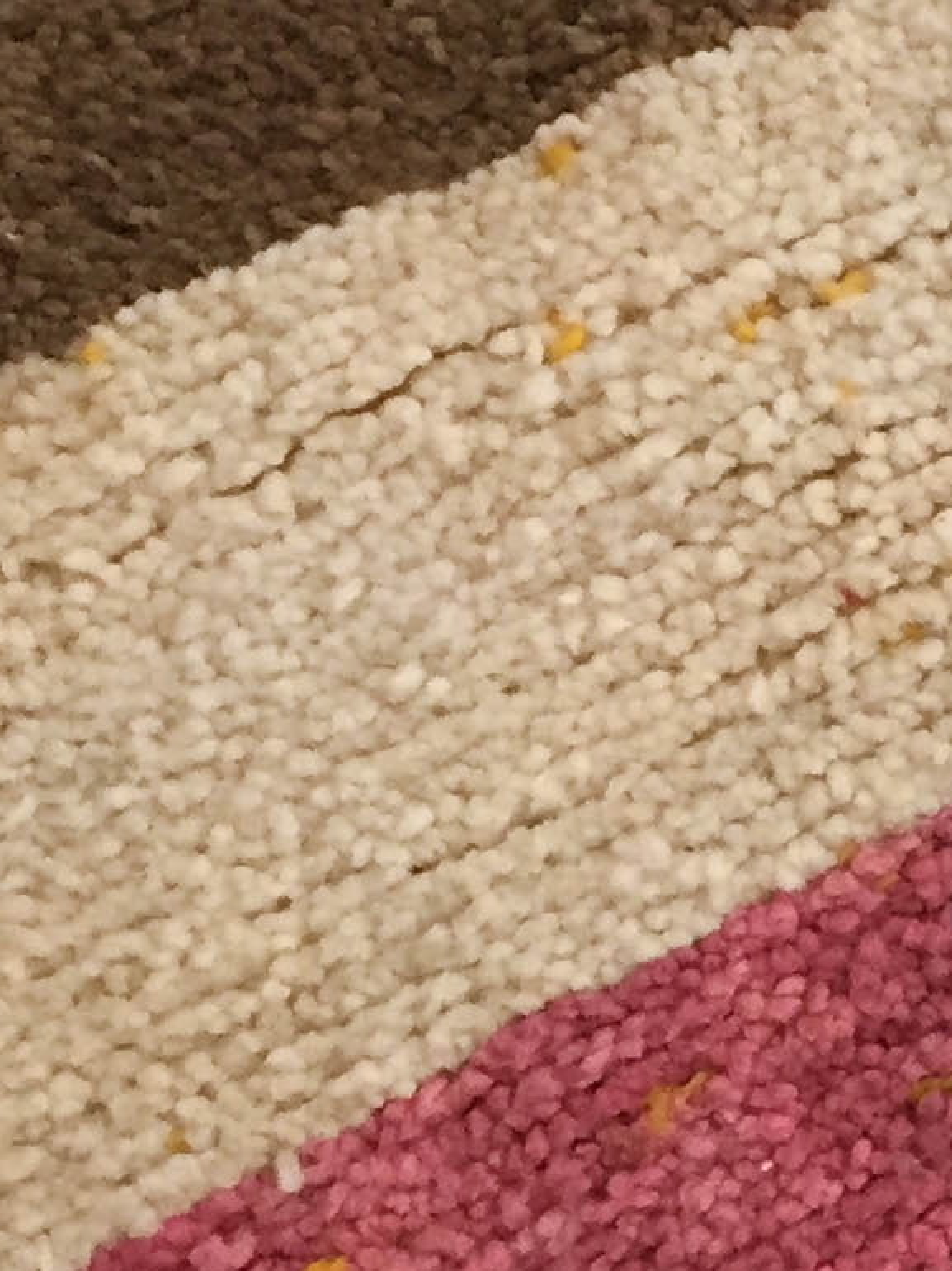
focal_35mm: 123
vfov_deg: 15.6
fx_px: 4513
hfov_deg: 10.9
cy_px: 1345
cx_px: 1914
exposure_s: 1/33
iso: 200
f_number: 2.2
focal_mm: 4.15
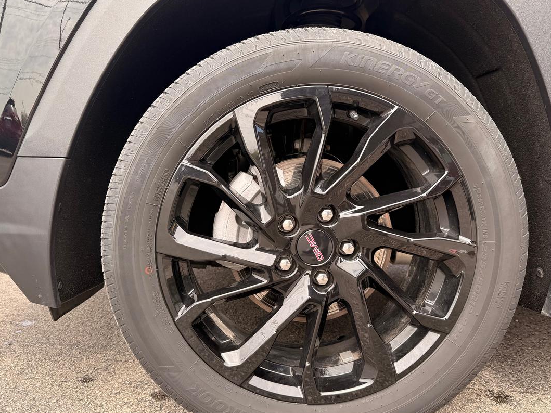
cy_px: 212
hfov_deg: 61.5
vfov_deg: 48.2
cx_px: 249
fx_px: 462
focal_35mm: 29
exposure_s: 1/532
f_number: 1.78
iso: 80
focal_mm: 6.76
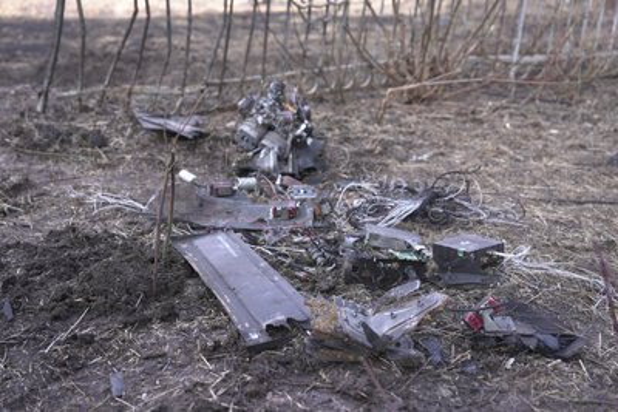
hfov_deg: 50.7
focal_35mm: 38
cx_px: 309
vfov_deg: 35.1
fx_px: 653
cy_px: 206
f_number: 2.8
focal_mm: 38
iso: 125
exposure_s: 1/250
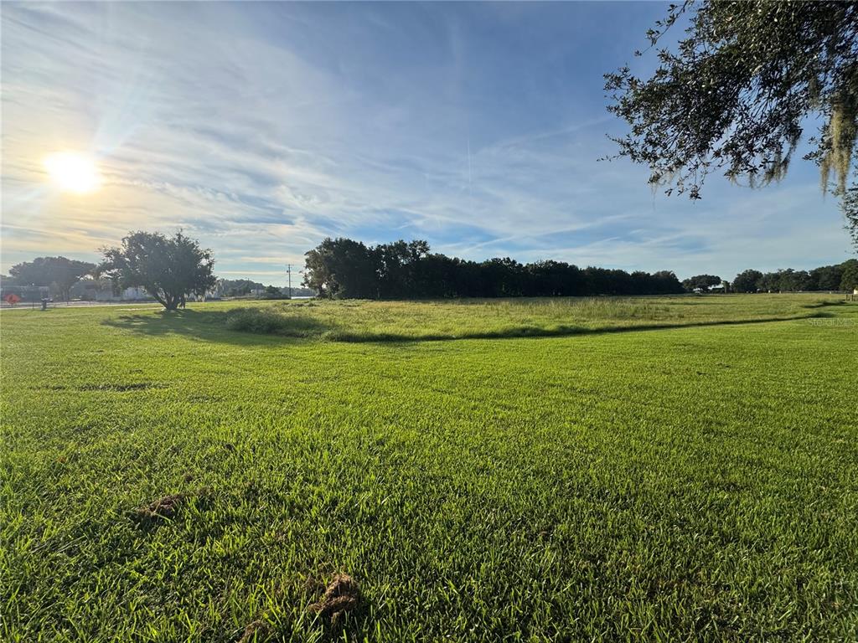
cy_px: 322
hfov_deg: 102.1
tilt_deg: -5.4
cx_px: 429
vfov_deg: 85.7
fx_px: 347
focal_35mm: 14
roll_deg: +0.7
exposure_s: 1/2208
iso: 50
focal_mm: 2.22
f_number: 2.2
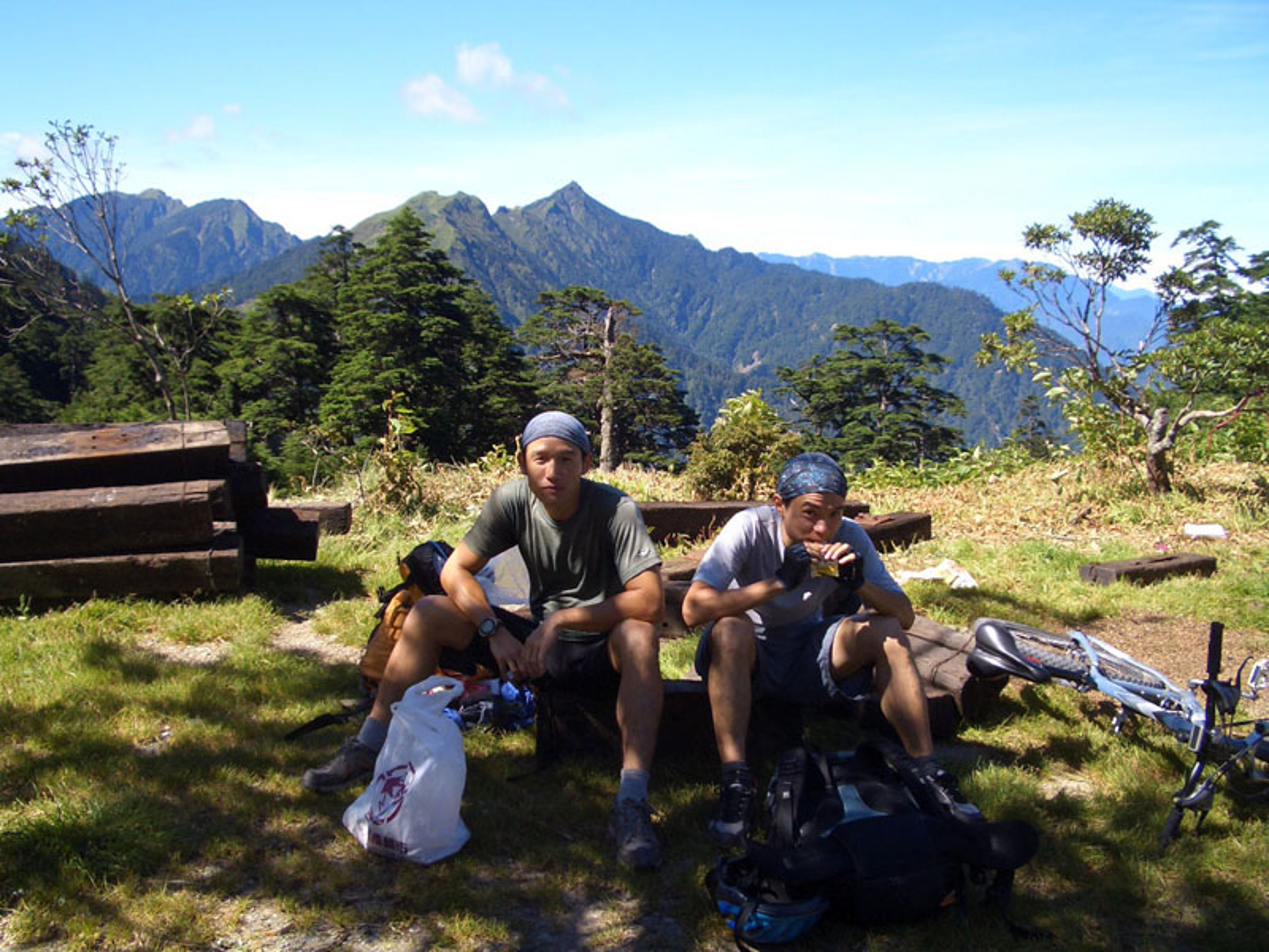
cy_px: 476
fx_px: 1283
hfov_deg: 52.6
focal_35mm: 35
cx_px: 634
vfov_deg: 40.7
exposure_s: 1/200
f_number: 4.3
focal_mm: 5.8
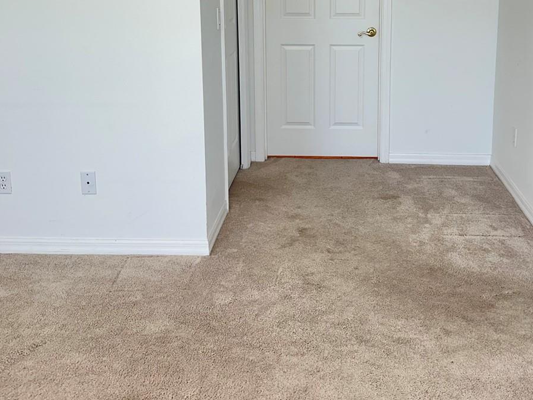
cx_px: 314
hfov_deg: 43.7
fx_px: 662
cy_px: 72
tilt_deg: -9.8
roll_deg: -0.6
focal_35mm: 43
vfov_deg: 32.5
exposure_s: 1/120
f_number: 1.78
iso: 125
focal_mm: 6.86
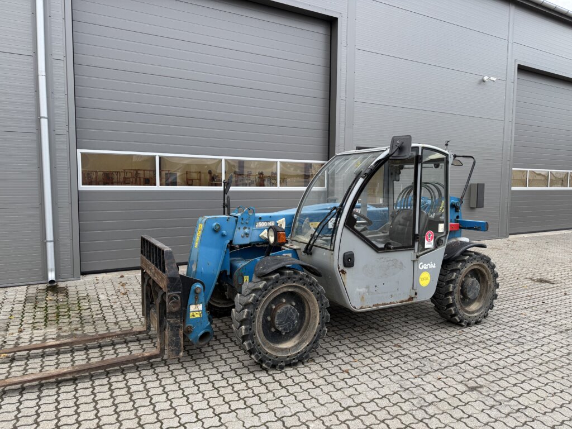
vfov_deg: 56.8
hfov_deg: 71.6
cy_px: 214
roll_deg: -0.3
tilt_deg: -4.9
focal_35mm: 24
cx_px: 286
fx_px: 397
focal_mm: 6.76
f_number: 1.78
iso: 125
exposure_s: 1/121
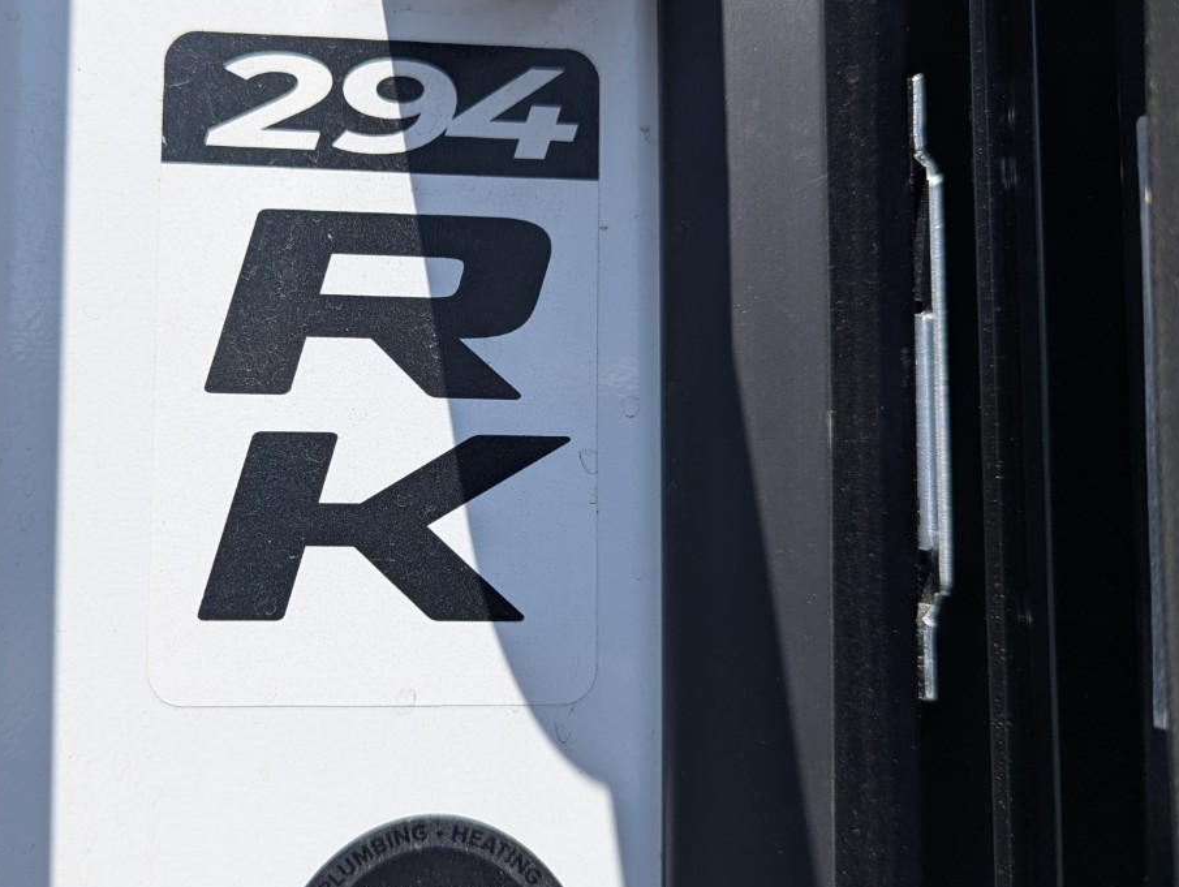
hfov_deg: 49.3
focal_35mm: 37
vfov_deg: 38.7
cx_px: 402
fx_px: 1262
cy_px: 402
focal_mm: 6.81
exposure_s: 1/1639
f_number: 1.85
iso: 50
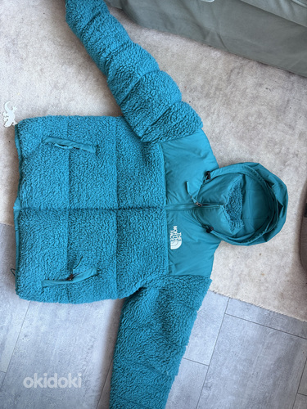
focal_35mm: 24
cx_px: 154
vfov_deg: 71.6
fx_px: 284
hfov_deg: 56.8
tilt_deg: -86.4
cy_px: 204
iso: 320
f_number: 1.78
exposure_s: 1/60
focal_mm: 6.76
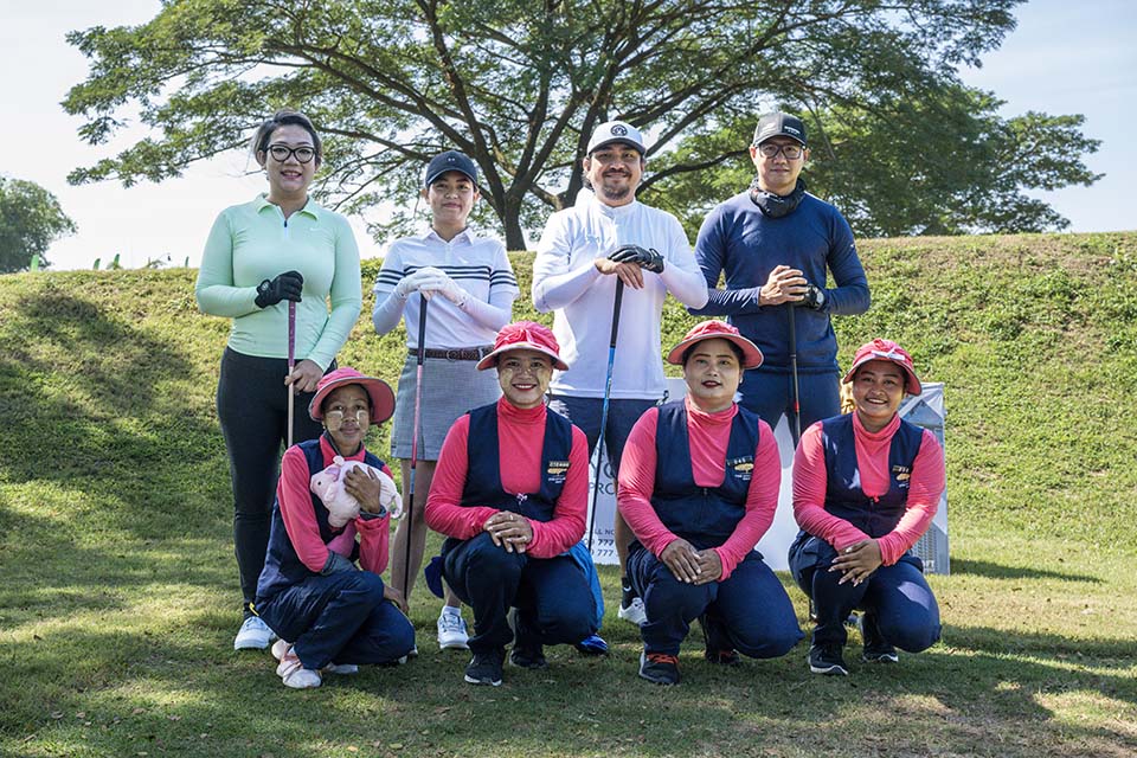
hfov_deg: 42.7
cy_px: 379
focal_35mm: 46
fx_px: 1453
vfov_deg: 29.2
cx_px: 568
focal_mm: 46
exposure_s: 1/640
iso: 1100
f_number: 8
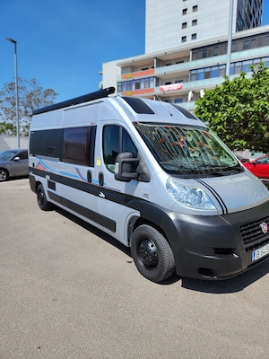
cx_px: 134
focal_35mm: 23
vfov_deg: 73.9
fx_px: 238
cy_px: 180
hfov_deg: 58.9
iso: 20
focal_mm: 5.4
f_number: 1.8
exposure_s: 1/1667
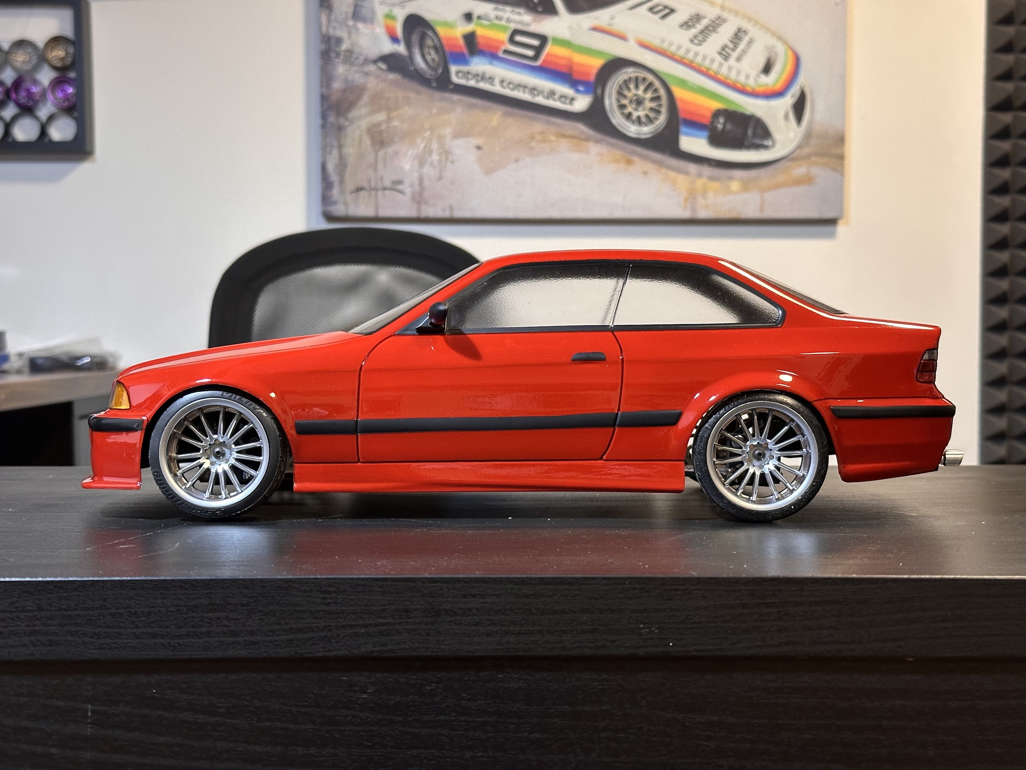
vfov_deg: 30.3
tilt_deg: -1.7
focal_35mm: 48
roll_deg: -0.3
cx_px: 513
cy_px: 385
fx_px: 1423
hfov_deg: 39.7
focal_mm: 6.86
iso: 200
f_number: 1.78
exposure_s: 1/33
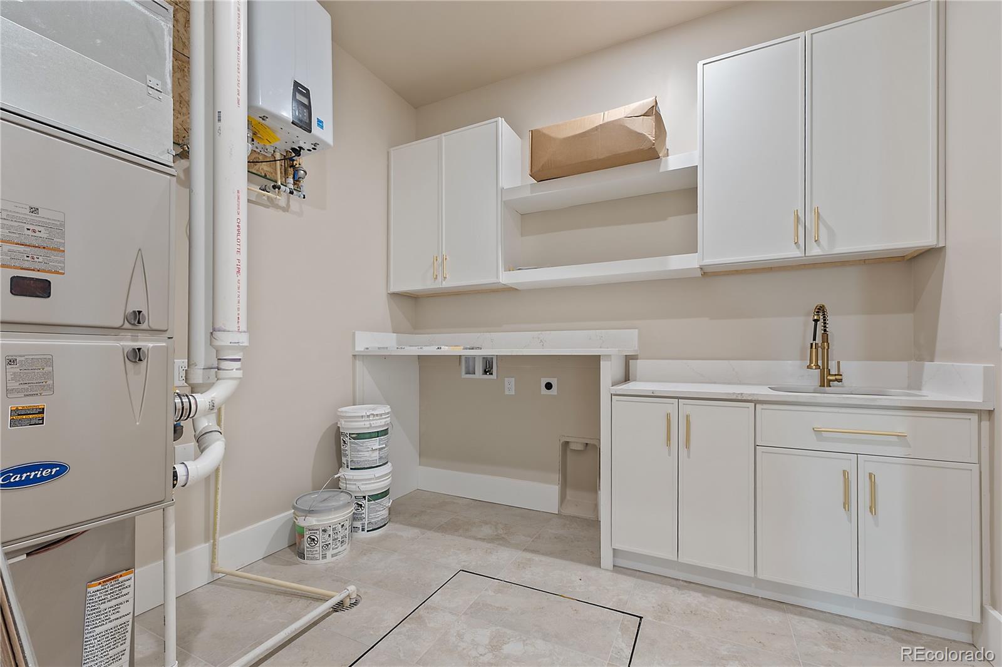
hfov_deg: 100.4
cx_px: 501
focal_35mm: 15
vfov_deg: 77.3
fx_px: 417
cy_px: 334
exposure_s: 1/3
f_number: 5
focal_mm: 10
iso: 100
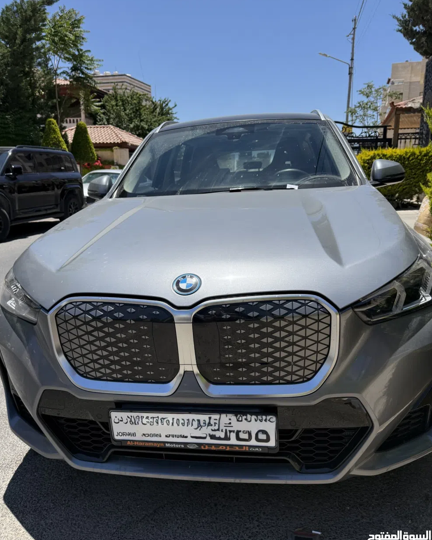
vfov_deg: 66.0
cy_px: 273
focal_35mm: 26
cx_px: 217
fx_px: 416
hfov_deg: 54.9
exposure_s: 1/7353
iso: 125
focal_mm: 6.76
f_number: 1.78
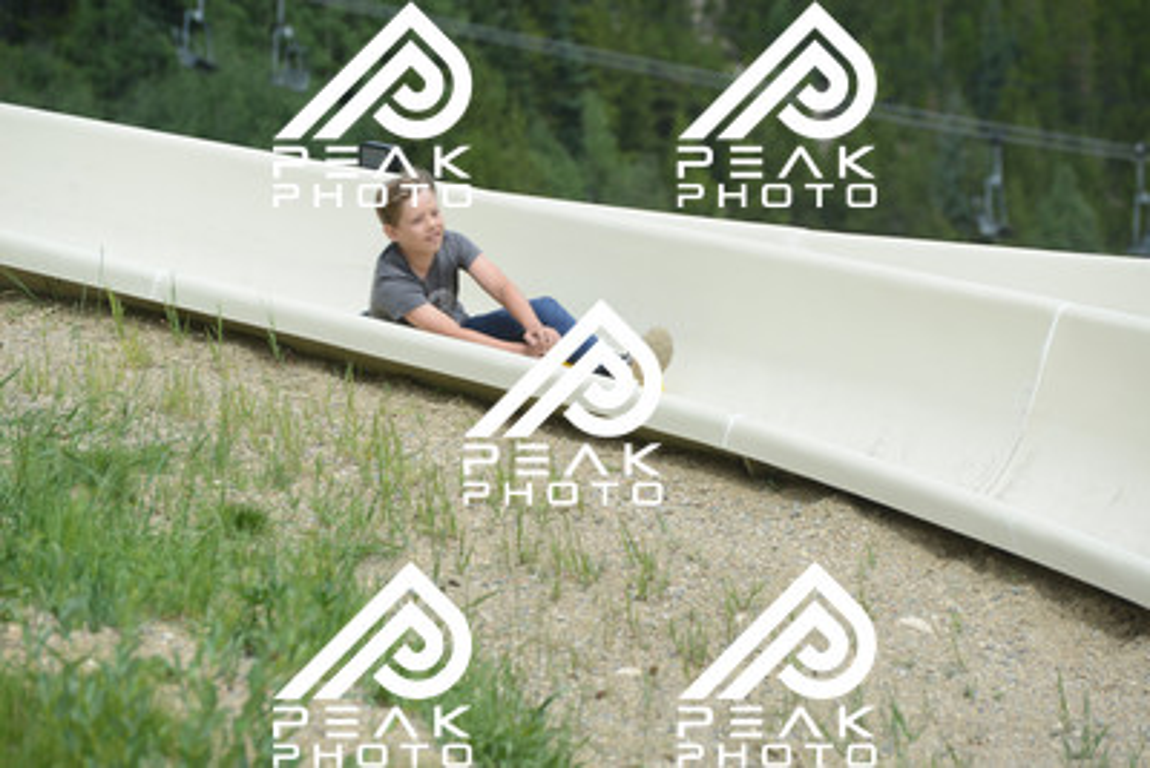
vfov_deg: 7.0
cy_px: 384
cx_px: 575
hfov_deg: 10.5
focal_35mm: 195
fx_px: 6231
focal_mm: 195
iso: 280
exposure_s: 1/640
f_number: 6.3
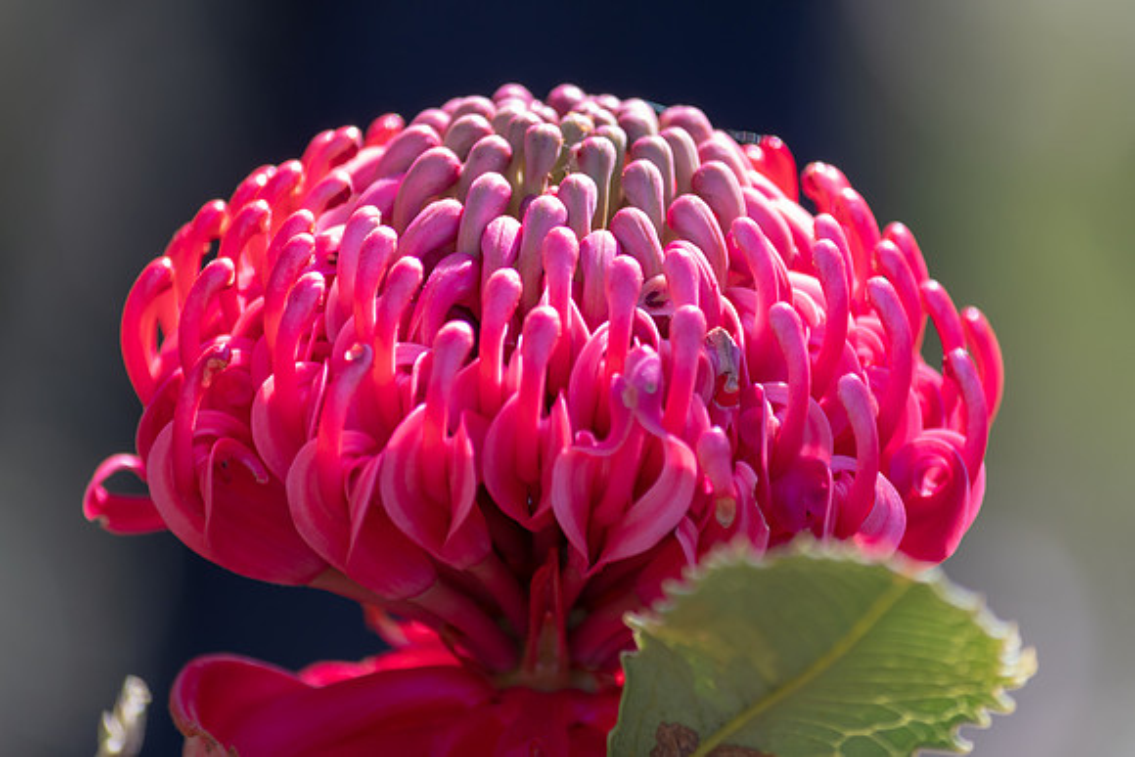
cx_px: 614
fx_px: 11262
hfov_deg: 5.8
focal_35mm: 357
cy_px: 347
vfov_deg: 3.9
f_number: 5.3
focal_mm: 220
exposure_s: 1/160
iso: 200
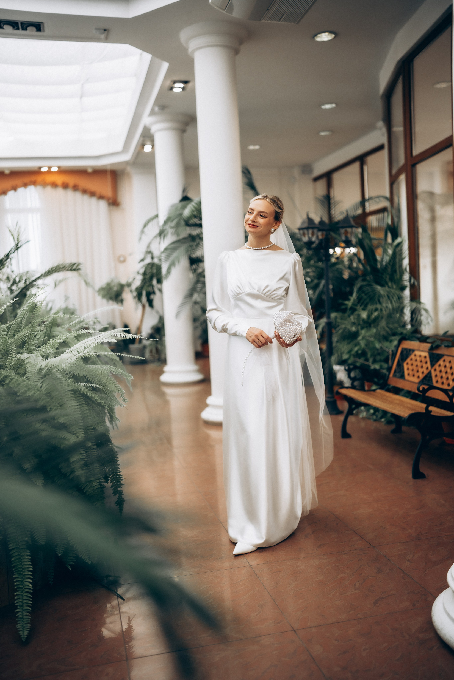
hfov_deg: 37.9
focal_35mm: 35
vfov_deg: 54.4
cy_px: 340
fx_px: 662
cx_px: 227
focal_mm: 35
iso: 100
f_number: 1.2
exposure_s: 1/400
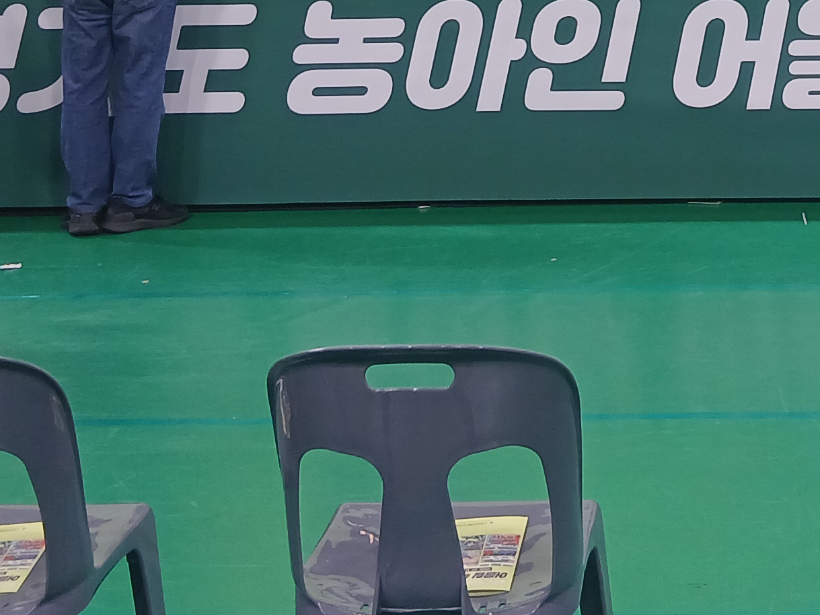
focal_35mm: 87
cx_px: 766
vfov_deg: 15.6
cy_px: -313
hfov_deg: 21.9
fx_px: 2061
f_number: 1.8
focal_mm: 3.98
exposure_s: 1/60
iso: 50
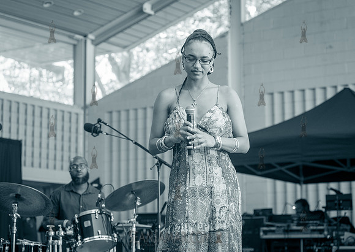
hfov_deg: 23.5
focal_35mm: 85
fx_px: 852
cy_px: 126
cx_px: 166
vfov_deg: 16.8
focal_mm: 80
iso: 1600
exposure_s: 1/500
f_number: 4
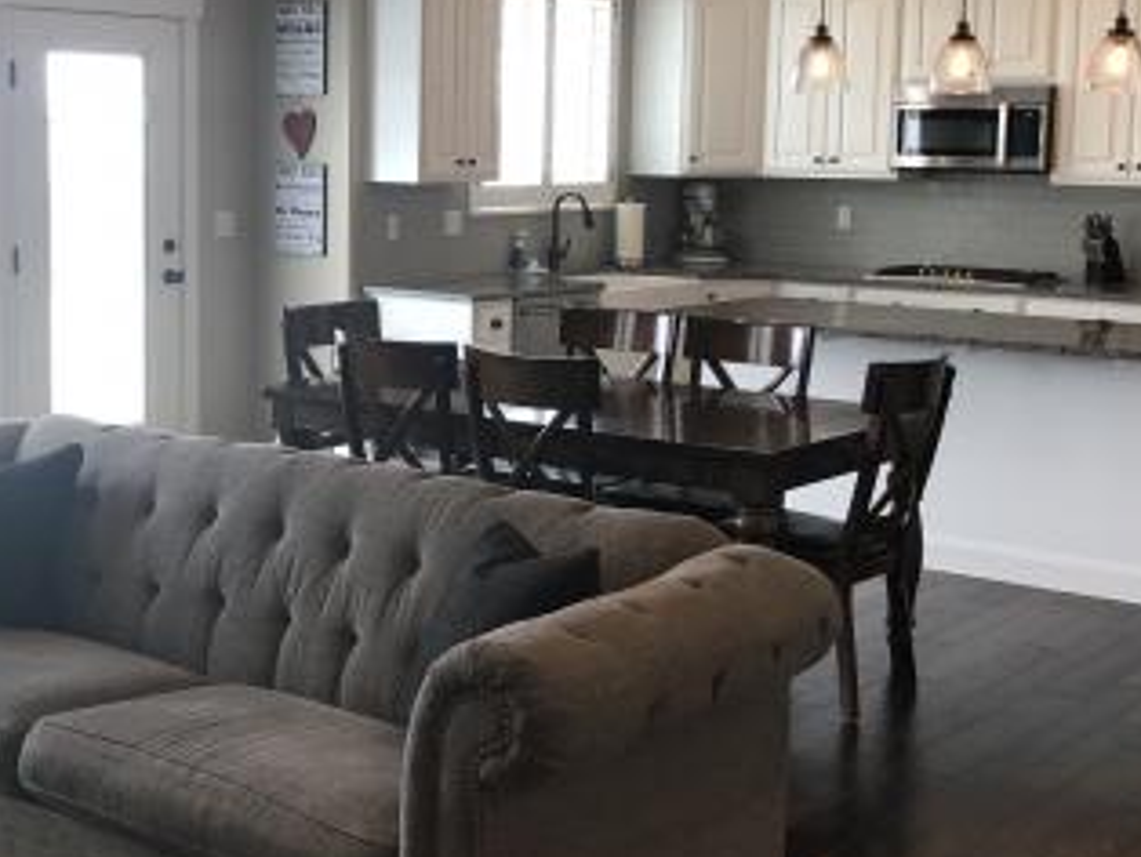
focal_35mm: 57
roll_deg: -1.3
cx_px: 422
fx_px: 1880
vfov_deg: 25.7
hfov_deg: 33.6
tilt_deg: -7.9
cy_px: 385
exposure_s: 1/30
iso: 25
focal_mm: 3.99
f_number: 1.8
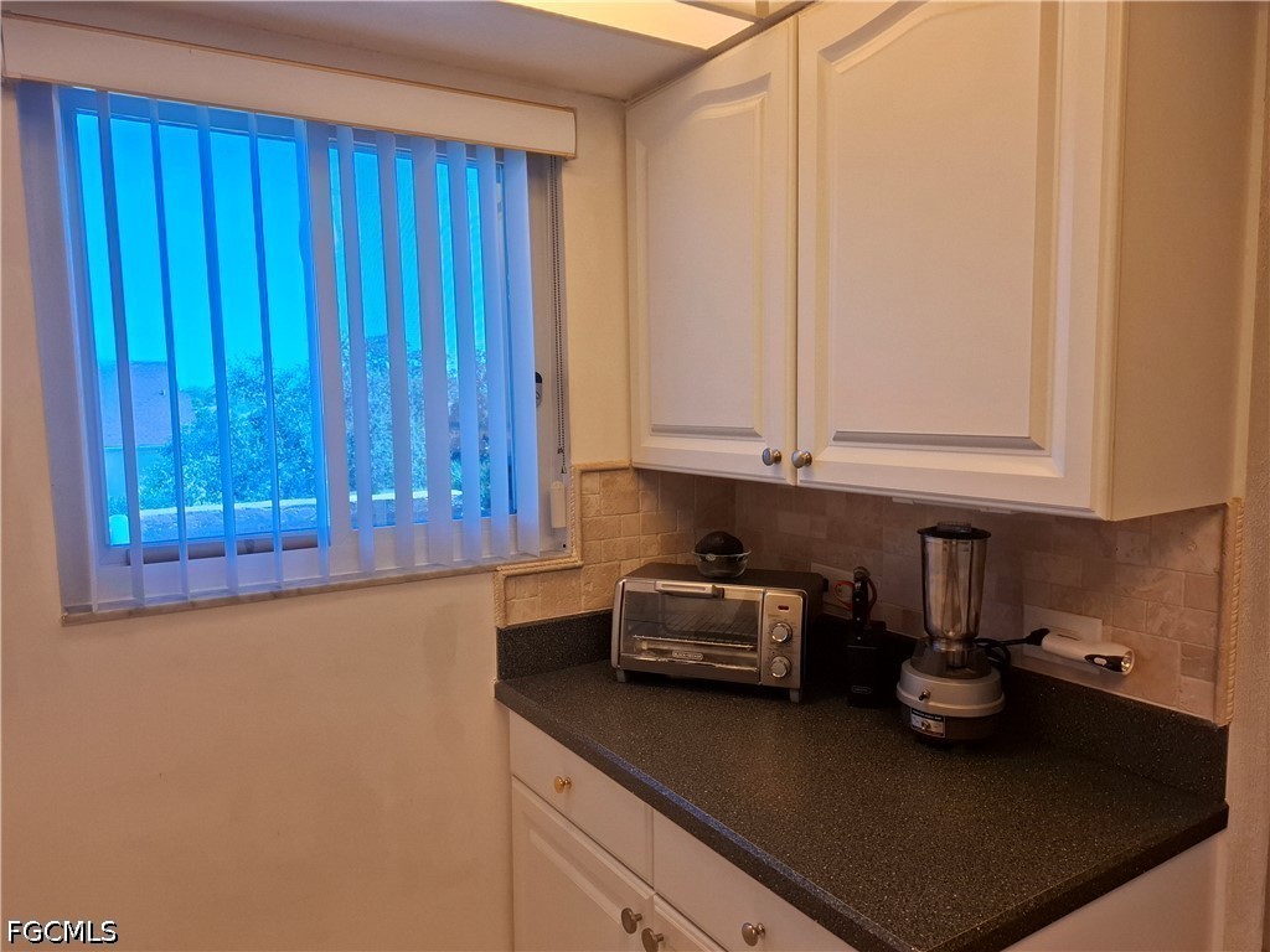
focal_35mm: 23
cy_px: 476
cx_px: 635
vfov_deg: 58.9
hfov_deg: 73.9
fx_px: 844
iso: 50
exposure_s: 1/120
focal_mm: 5.54
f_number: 1.8
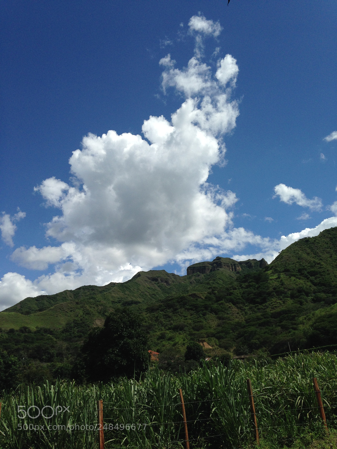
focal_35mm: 33
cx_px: 168
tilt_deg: +22.9
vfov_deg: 55.4
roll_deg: +5.9
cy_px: 224
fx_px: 428
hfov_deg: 42.9
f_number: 2.4
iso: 50
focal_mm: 4.12
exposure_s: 1/3623
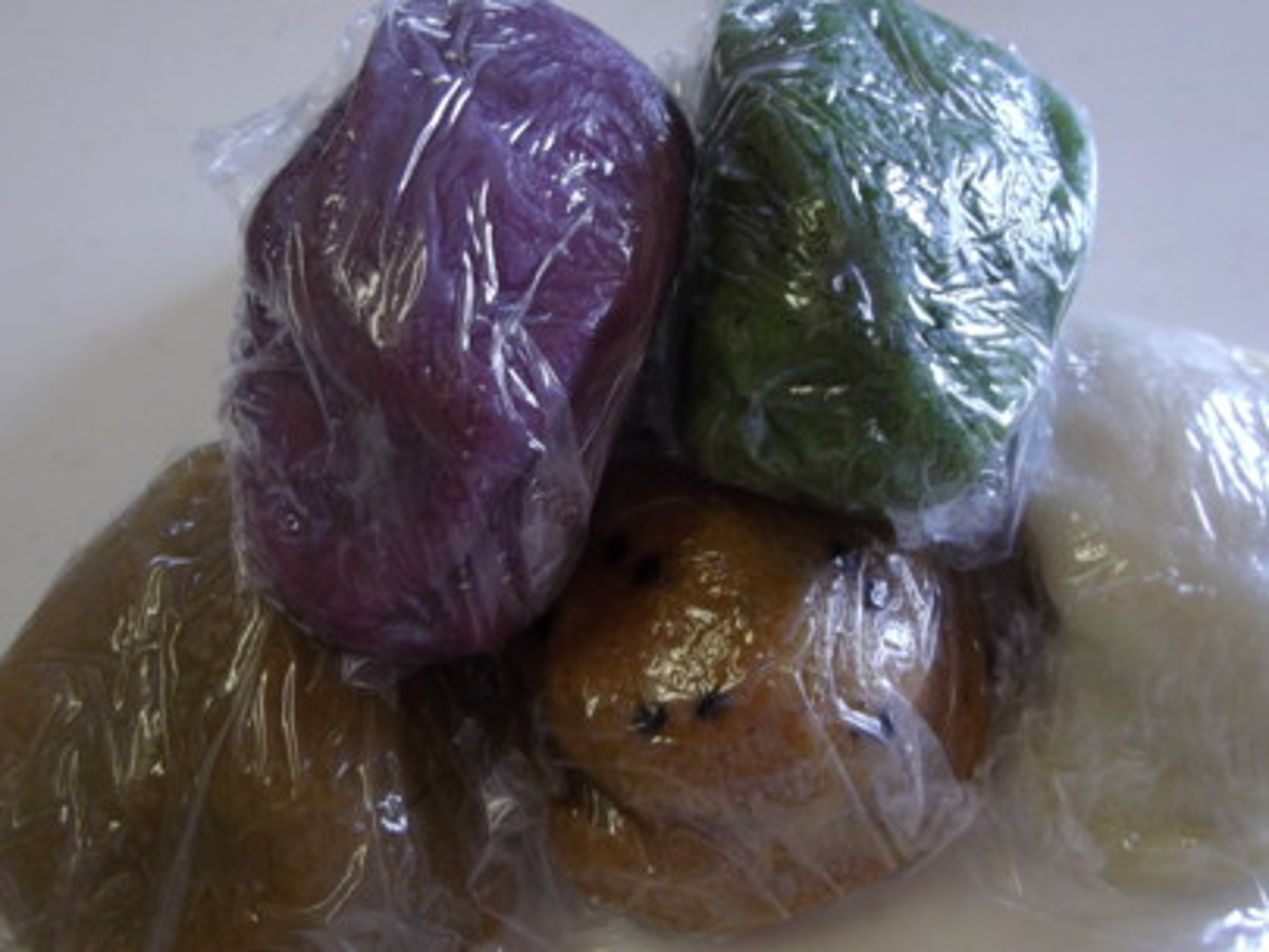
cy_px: 504
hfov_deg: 59.9
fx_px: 1100
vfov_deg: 46.8
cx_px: 680
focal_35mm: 30
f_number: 3.2
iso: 132
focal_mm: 4.9
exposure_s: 1/50
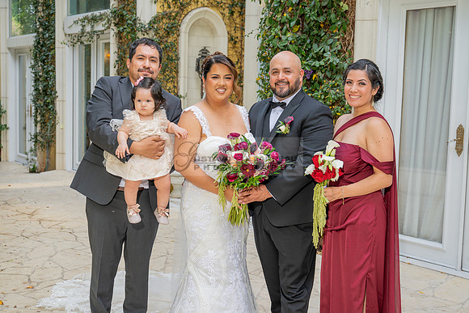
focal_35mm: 49
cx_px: 234
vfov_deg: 27.5
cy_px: 156
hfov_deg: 40.3
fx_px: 638
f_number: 5
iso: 200
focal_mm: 49
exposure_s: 1/200
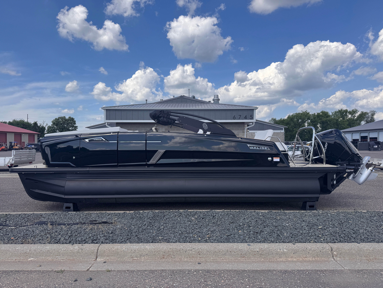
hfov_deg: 71.6
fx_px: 266
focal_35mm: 24
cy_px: 144
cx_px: 192
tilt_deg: +0.8
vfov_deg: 56.8
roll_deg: -0.6
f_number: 1.78
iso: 80
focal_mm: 6.76
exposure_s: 1/4310
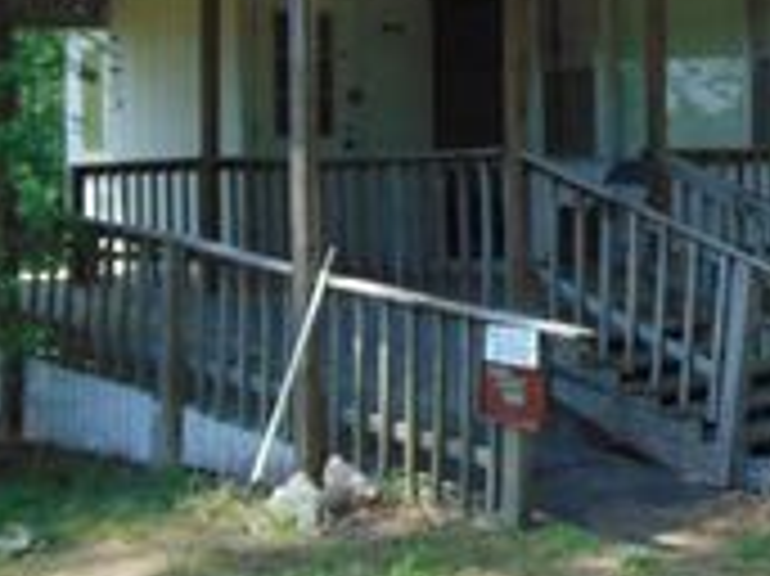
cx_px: 572
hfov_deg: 26.4
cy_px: 88
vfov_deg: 19.9
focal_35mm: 73
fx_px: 1623
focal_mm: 4.5
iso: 80
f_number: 3
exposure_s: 1/500
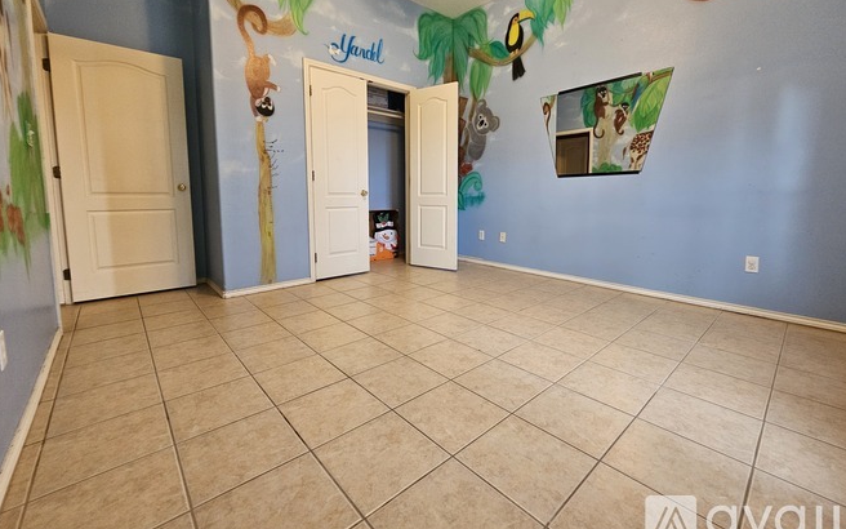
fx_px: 323
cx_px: 424
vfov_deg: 78.1
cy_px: 225
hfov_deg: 105.3
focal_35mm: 14
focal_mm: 2.2
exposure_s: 1/40
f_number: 2.2
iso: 320
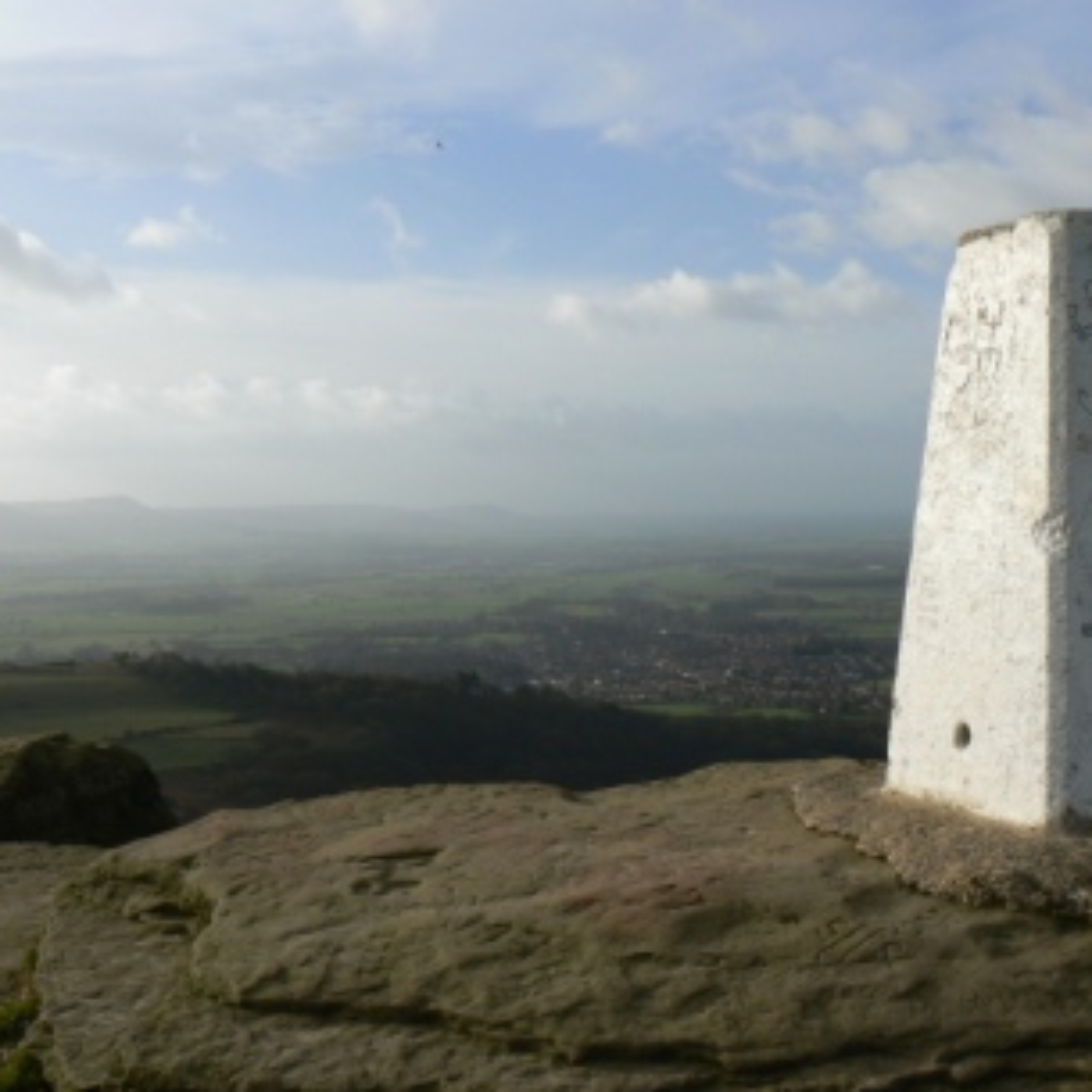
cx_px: 666
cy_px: 566
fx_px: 1606
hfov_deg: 37.4
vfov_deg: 37.5
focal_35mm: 45
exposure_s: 1/400
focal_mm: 6
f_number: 8
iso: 80
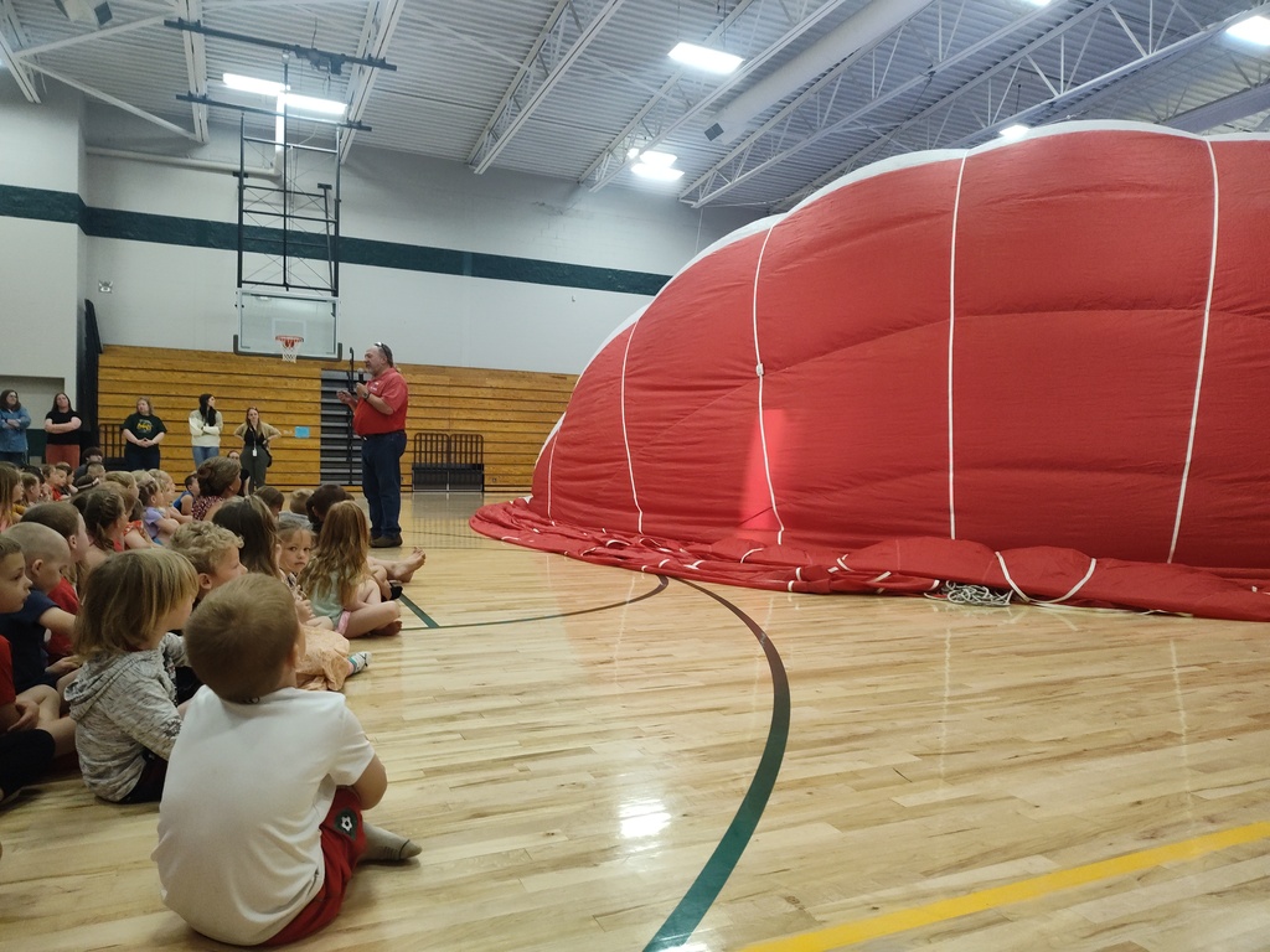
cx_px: 635
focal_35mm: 23
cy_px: 476
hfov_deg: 73.9
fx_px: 844
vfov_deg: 58.9
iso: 1044
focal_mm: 5.56
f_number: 1.8
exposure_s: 1/120
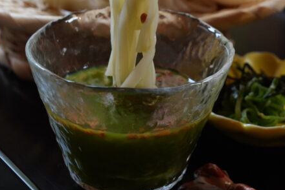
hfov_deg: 17.9
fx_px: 903
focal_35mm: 114
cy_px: -28
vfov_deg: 11.8
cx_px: 181
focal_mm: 49
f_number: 7.1
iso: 1600
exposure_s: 1/125
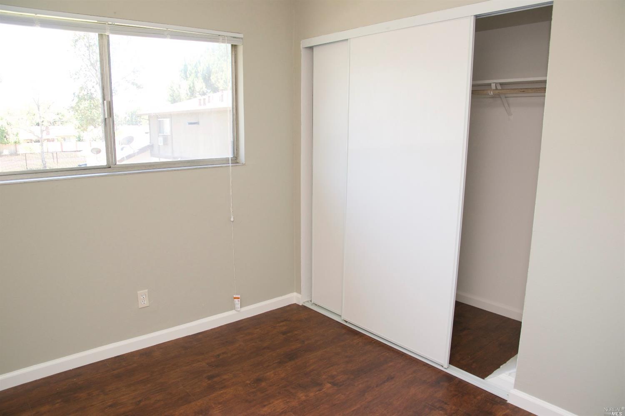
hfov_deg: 73.7
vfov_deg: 53.1
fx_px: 417
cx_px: 312
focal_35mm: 24
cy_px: 208
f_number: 4.5
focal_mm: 16
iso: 400
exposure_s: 1/80
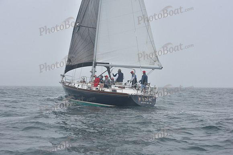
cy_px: 78
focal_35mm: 70
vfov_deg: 19.5
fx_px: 453
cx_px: 116
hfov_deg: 28.8
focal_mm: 70
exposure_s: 1/800
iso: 250
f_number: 10
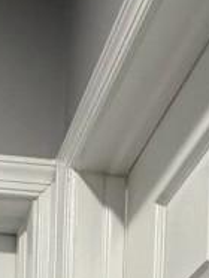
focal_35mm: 77
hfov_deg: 17.5
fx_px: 618
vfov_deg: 15.8
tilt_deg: -2.3
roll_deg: -2.5
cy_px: 632
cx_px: -93
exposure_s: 1/120
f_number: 2.2
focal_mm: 2.22
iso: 320
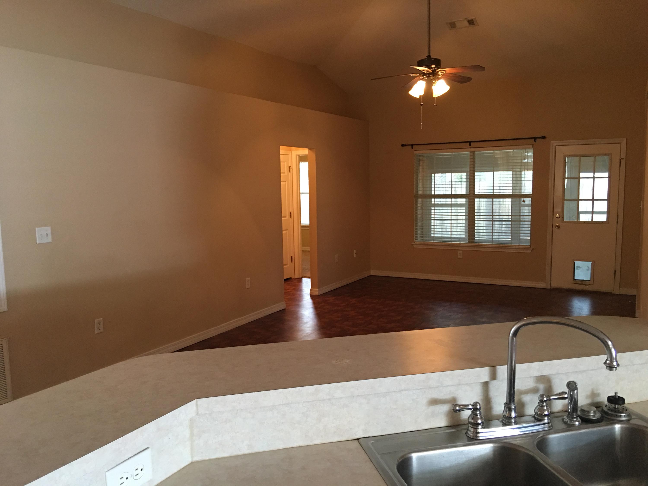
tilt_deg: -5.3
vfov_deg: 48.2
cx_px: 324
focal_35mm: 29
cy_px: 243
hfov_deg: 61.7
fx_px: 543
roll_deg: +0.9
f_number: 2.2
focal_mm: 4.15
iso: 80
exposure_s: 1/15
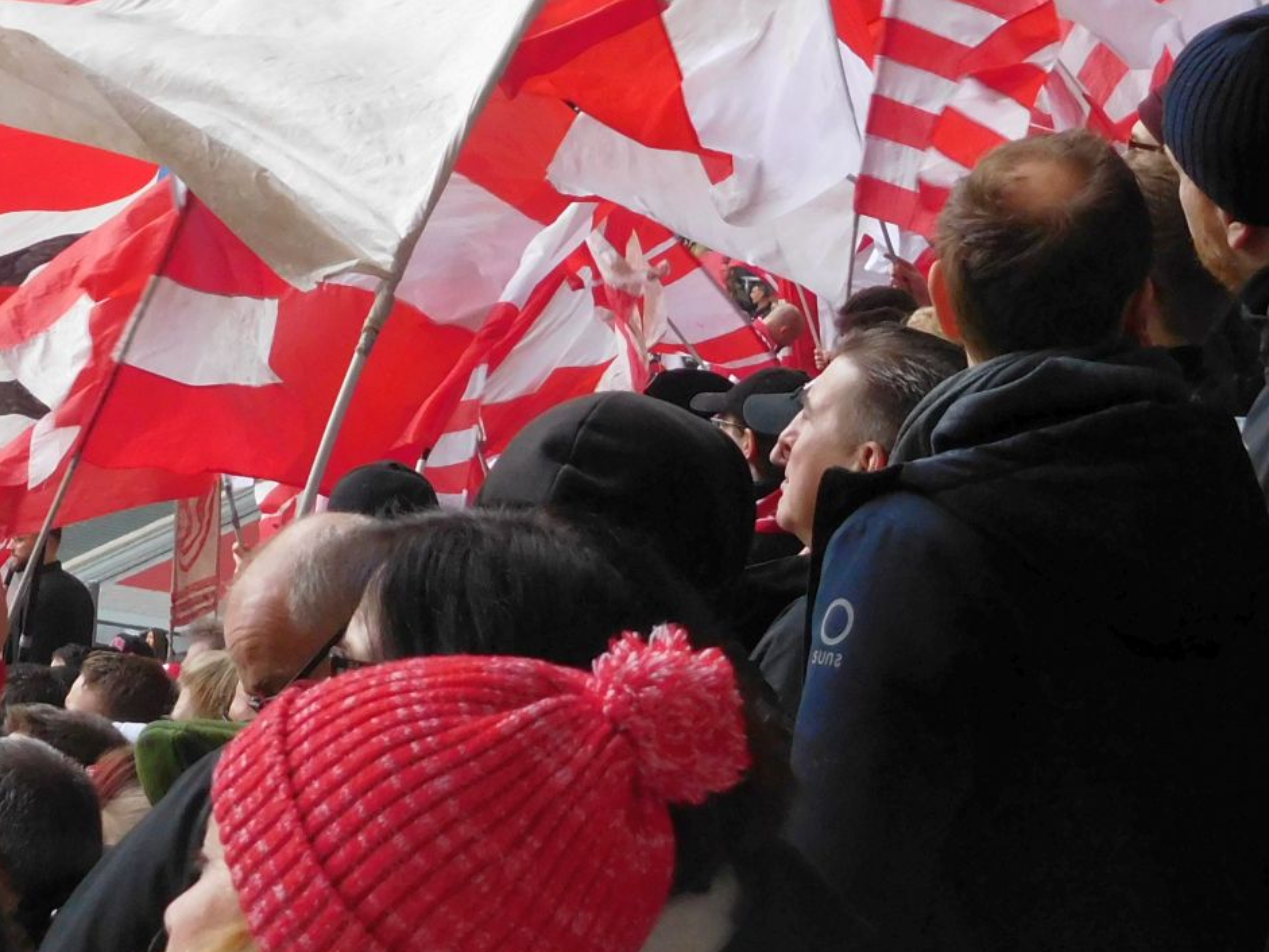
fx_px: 6233
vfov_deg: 8.7
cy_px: -4
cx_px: 28
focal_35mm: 170
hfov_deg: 11.5
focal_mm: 14.3
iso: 400
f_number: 4.6
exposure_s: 1/160
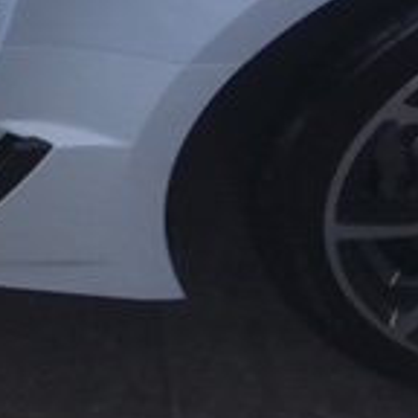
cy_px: -192
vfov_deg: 14.4
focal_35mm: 114
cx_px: -435
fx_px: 1557
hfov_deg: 13.1
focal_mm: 4.15
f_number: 2.2
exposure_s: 1/405
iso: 25
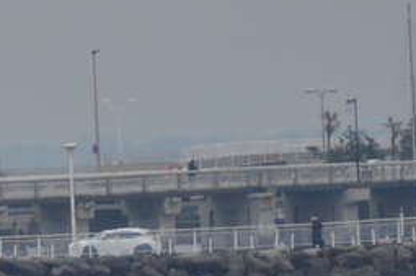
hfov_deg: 1.0
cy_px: 581
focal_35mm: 2121
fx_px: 24463
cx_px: -201
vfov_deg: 0.6
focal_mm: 300
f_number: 5.6
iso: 720
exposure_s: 1/1000
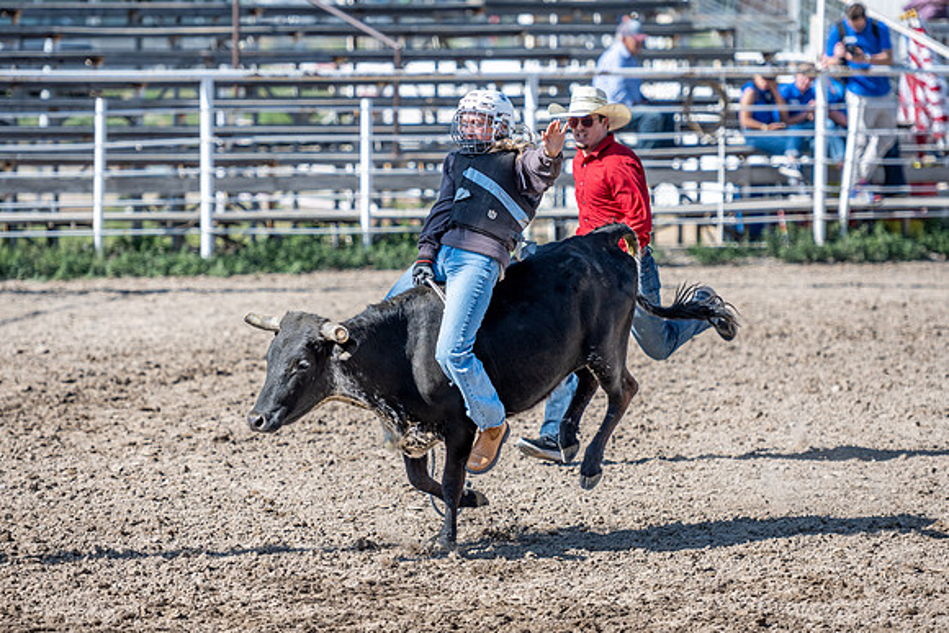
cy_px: 302
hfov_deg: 9.5
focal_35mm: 217
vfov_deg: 6.3
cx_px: 455
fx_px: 5708
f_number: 2.8
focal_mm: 170
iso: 50
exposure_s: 1/1600
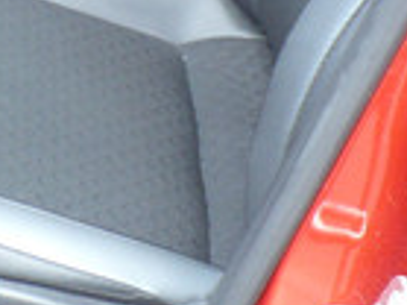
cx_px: -272
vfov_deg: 8.5
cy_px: -170
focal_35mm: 170
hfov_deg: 11.0
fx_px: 1997
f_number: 2.8
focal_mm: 6.1
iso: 100
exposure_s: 1/50
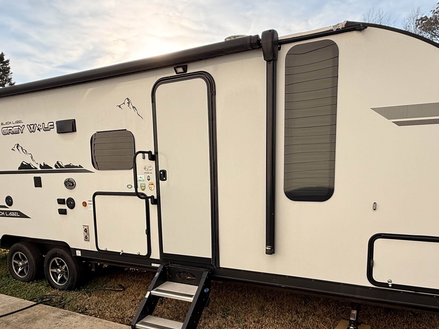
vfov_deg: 52.1
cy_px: 219
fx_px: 330
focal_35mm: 26
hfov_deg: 67.2
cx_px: 234
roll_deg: +0.3
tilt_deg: -7.5
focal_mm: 2.22
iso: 50
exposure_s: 1/942
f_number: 2.2
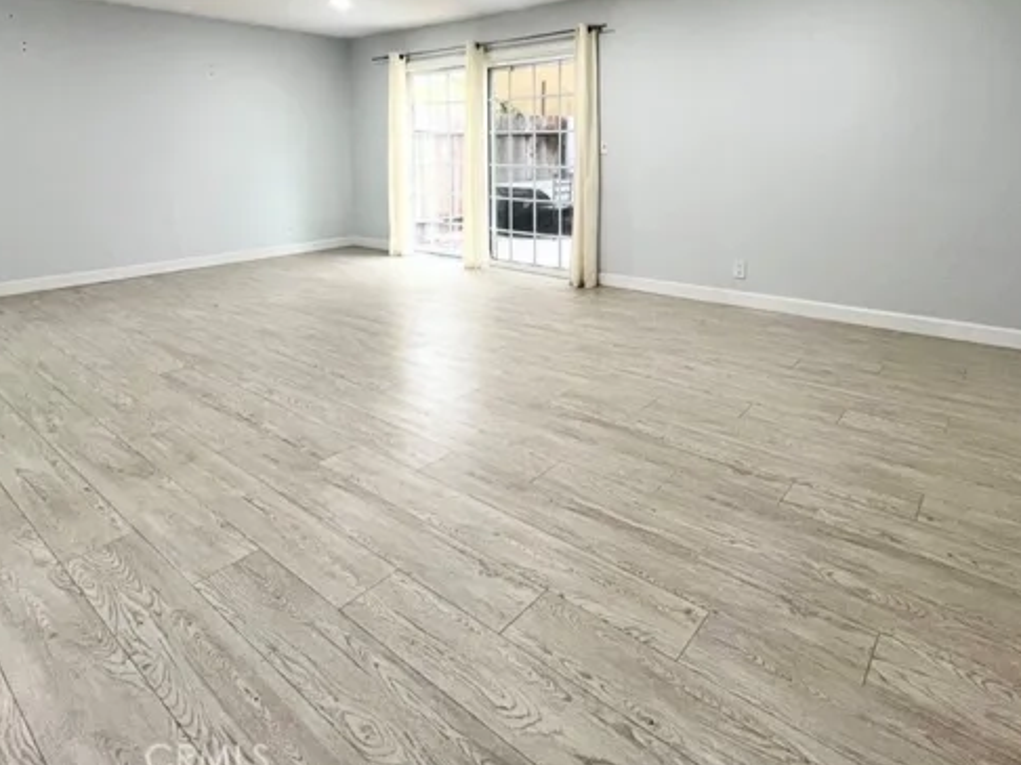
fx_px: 590
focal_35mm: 20
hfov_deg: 81.7
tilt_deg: -3.9
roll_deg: -0.1
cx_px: 493
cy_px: 191
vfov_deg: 62.2
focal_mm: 1.57
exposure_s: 1/120
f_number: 1.8
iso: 125
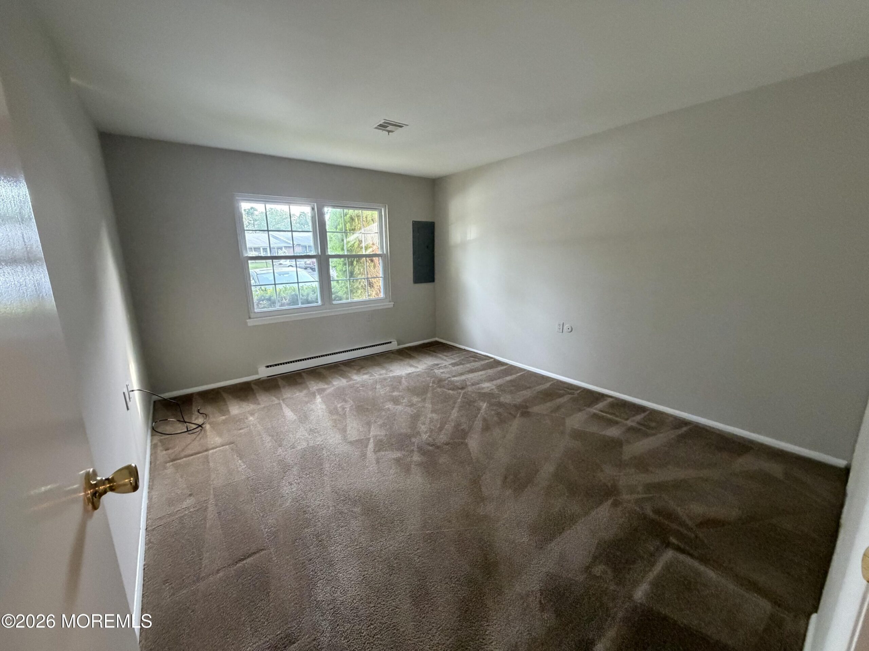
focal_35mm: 14
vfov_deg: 85.7
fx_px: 351
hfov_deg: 102.1
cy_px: 326
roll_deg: +0.5
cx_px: 434
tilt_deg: -12.5
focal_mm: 2.22
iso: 500
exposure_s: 1/60
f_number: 2.2
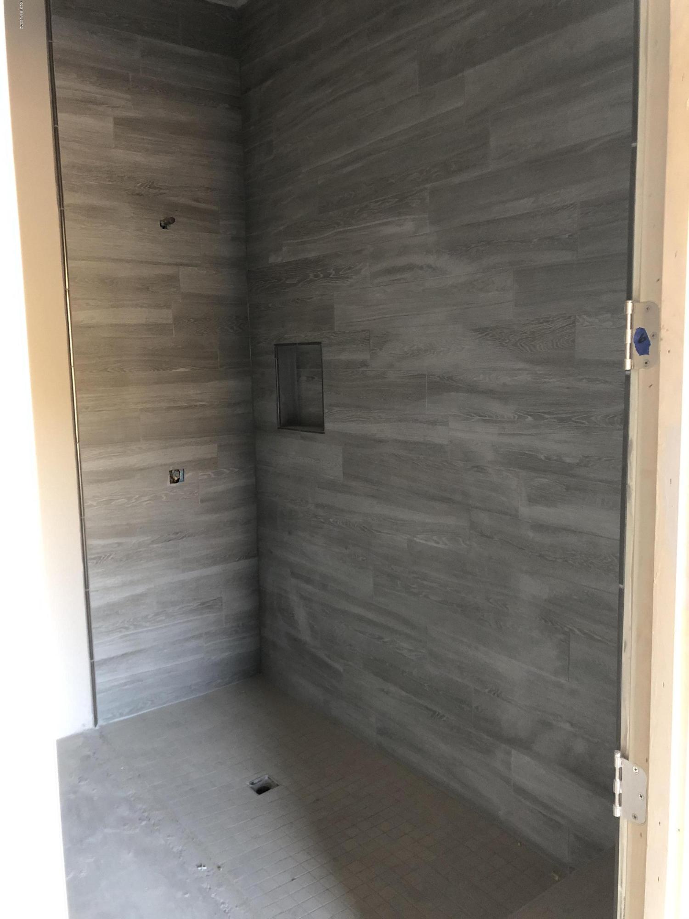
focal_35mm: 28
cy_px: 460
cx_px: 344
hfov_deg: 49.7
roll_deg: +1.5
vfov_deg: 63.4
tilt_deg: -4.5
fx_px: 743
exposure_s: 1/9
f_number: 1.8
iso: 100
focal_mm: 4
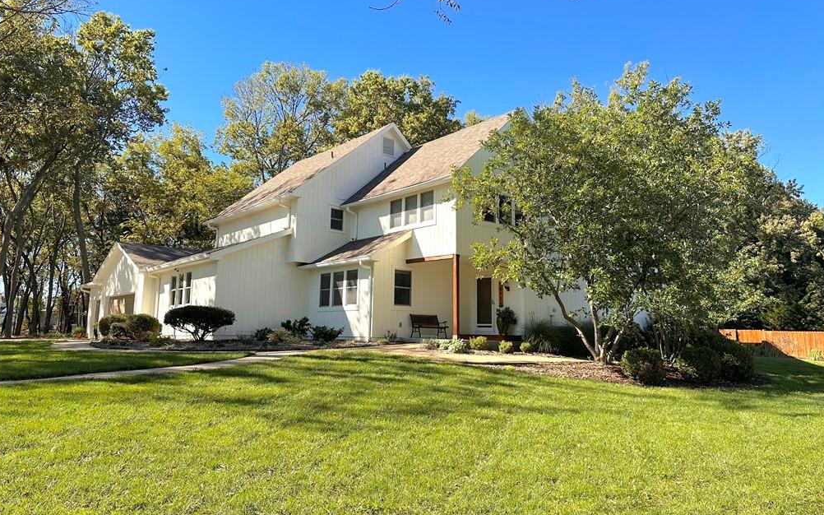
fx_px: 584
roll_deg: -1.0
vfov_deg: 47.5
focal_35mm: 26
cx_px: 410
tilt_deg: +9.2
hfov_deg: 70.4
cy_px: 239
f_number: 1.78
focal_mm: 6.86
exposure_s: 1/1845
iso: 80
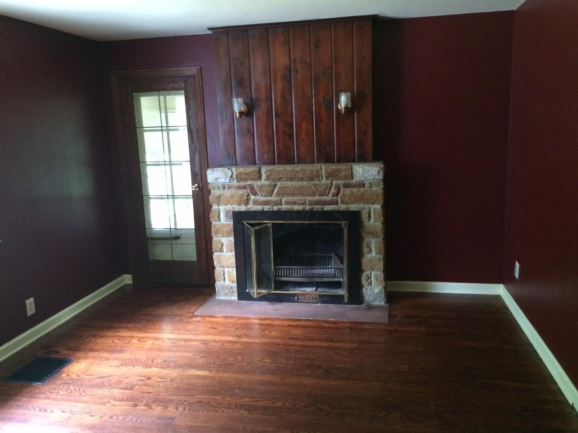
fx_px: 484
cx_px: 289
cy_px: 216
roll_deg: +2.6
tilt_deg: -10.6
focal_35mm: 29
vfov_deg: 48.2
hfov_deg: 61.7
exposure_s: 1/20
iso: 320
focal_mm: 4.15
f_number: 2.2
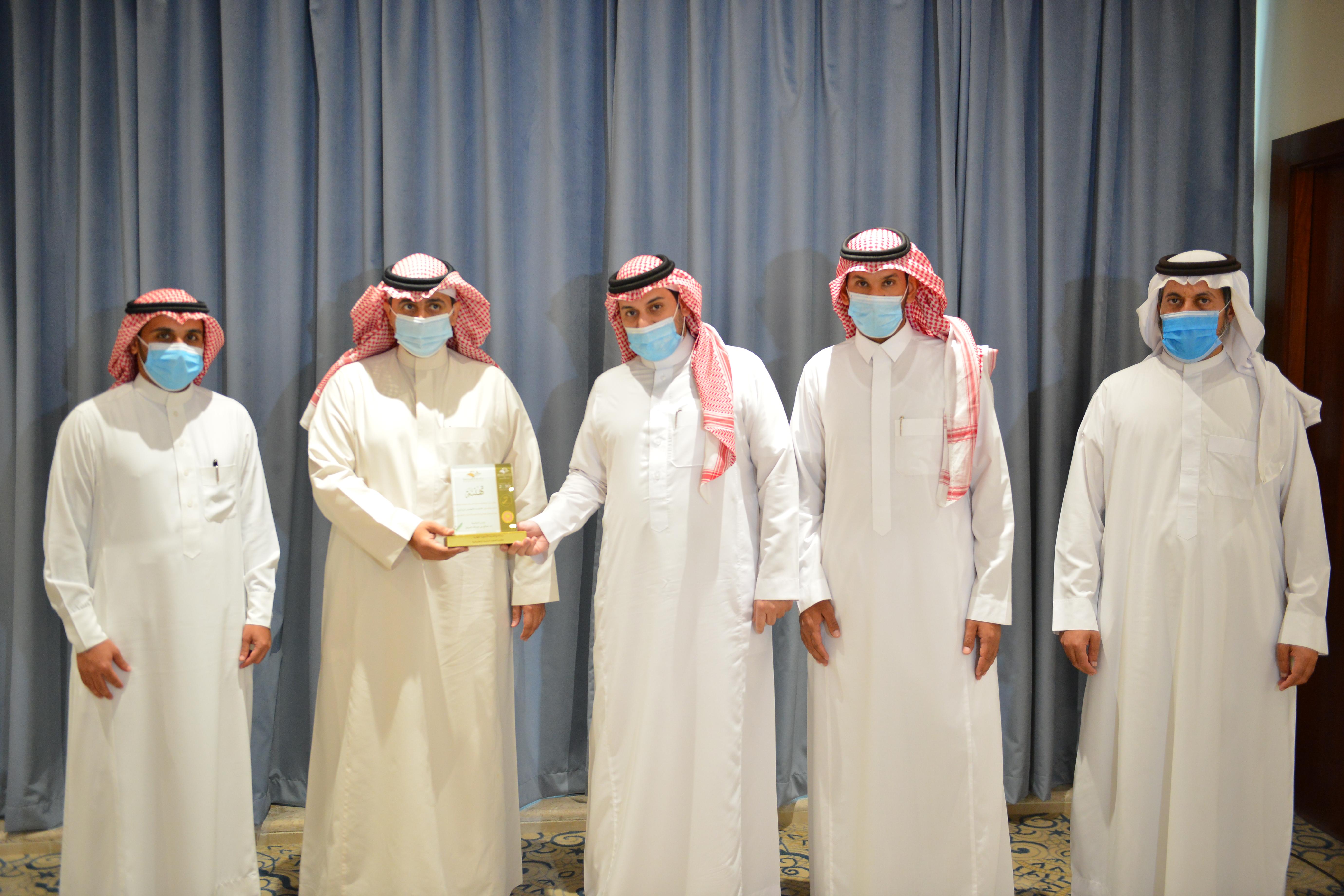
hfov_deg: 54.4
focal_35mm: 35
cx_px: 672
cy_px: 448
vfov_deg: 37.9
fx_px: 1307
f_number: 2.8
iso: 2500
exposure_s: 1/250
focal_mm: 35
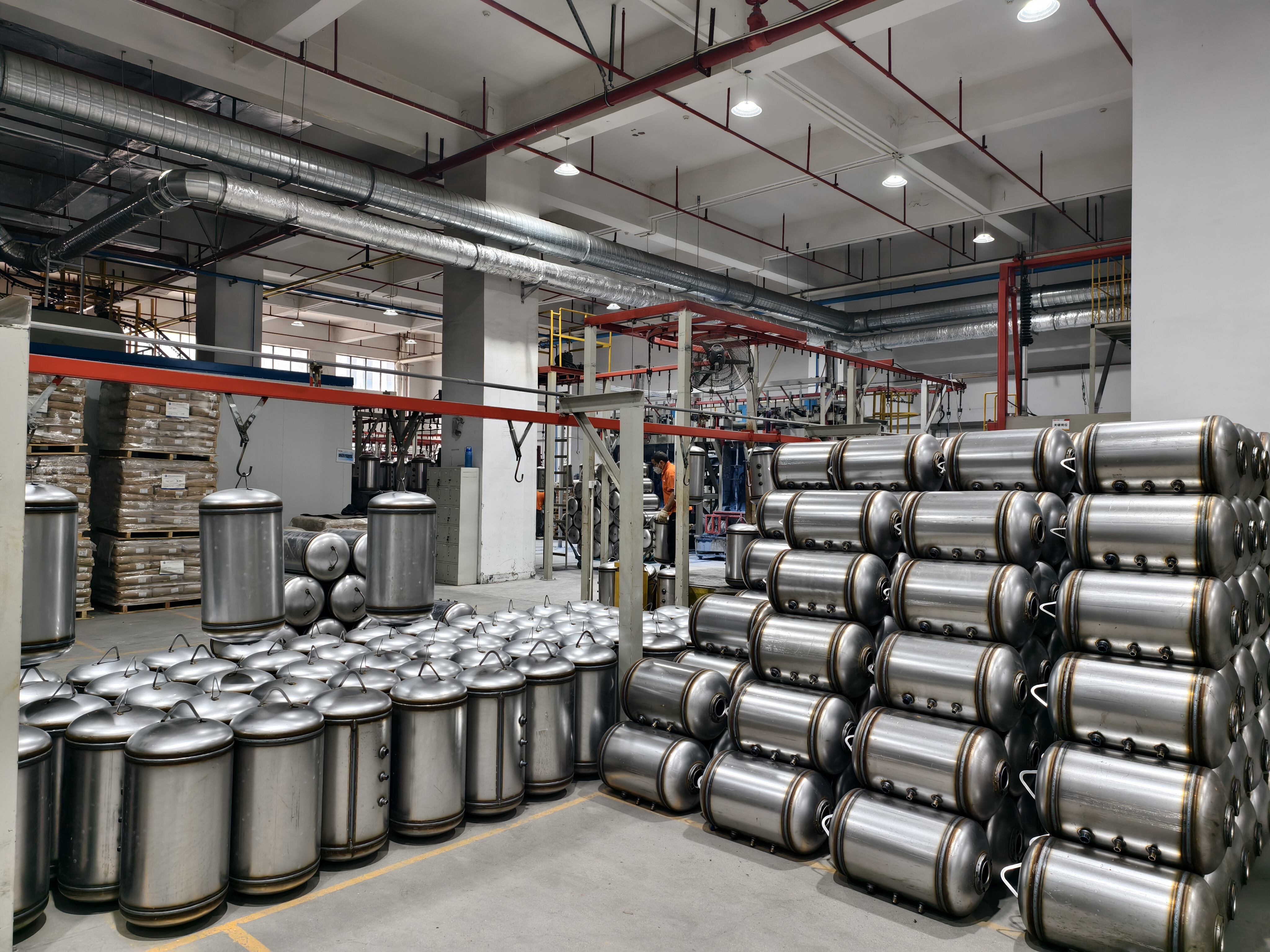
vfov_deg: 58.9
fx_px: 844
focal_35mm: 23
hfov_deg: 73.9
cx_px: 635
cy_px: 476
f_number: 1.57
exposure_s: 1/100
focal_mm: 6.54
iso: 176
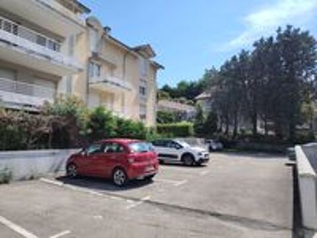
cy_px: 119
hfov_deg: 71.6
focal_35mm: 24
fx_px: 220
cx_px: 158
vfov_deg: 56.8
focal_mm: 5.25
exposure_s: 1/723
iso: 100
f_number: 1.75
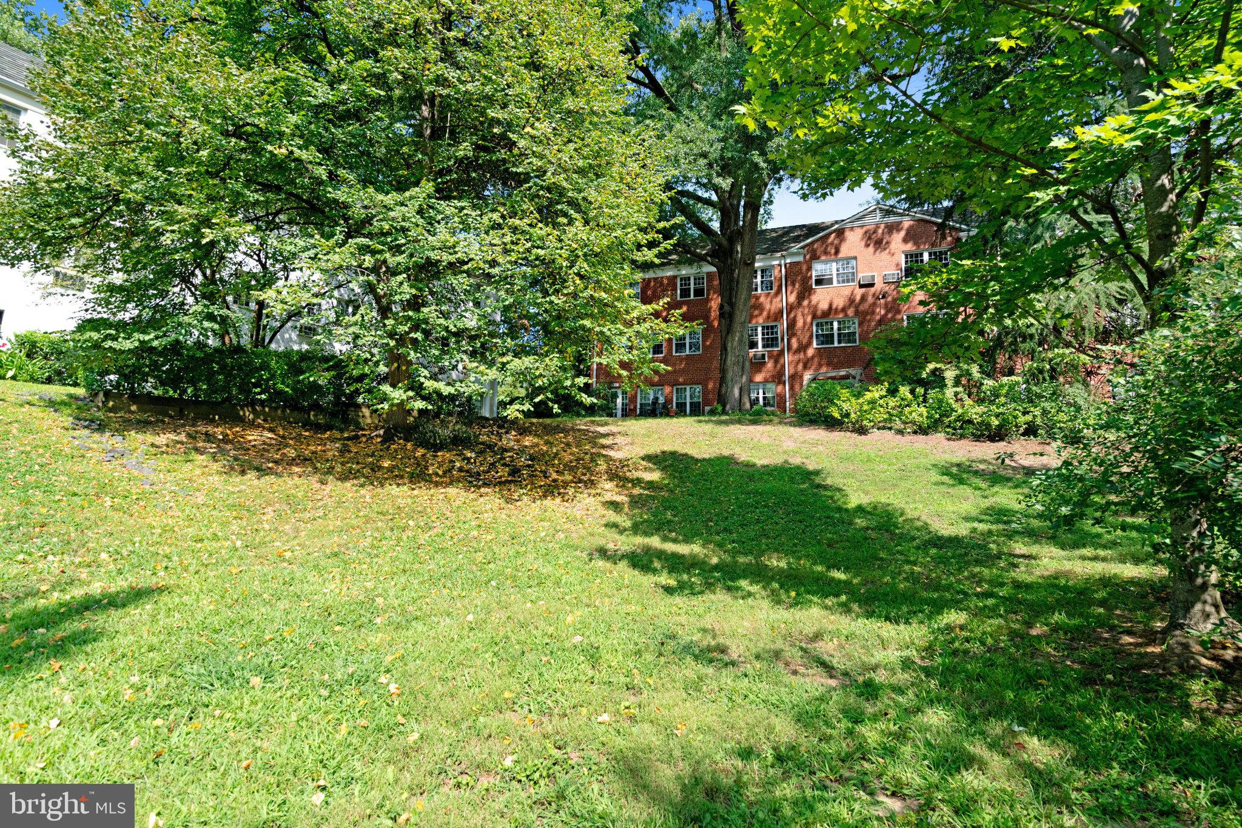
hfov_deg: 96.7
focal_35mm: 16
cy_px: 414
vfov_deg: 73.8
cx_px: 621
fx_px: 552
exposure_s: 1/1000
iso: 1250
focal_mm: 16
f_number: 8
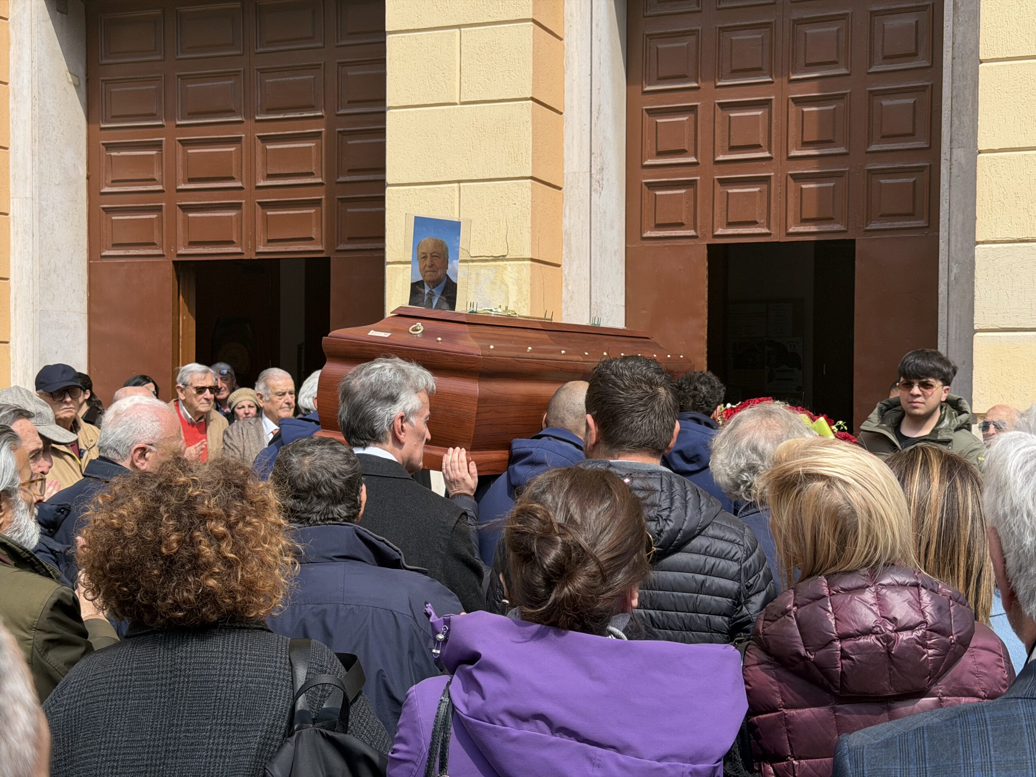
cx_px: 518
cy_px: 388
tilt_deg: -0.4
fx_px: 1437
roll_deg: -0.3
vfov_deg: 30.3
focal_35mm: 48
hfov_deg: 39.7
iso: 64
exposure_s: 1/2088
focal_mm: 6.76
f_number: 1.78
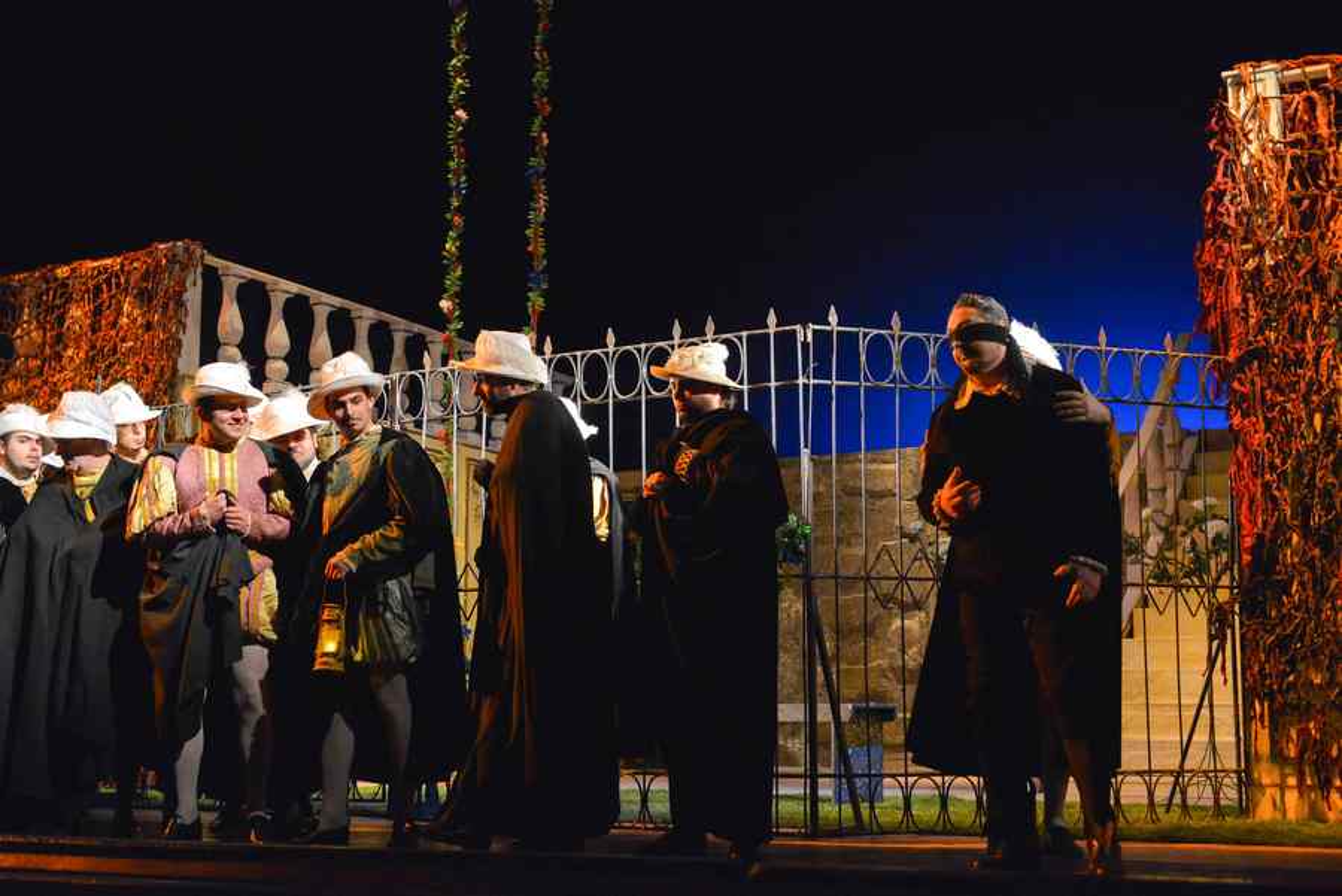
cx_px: 671
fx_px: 1678
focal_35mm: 45
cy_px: 448
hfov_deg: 43.6
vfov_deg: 29.9
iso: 2500
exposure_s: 1/125
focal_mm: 45
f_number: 4
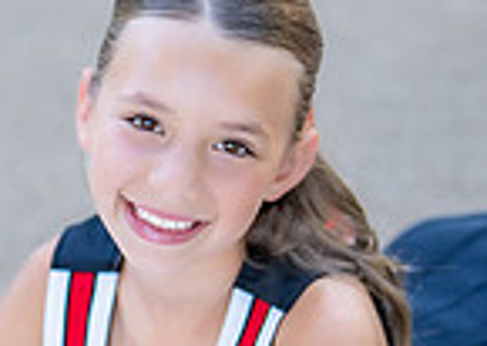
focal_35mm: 228
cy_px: 267
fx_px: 3148
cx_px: 205
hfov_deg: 8.8
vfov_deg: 6.3
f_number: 1.2
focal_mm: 50
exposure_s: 1/1000
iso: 200
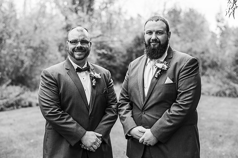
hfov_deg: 34.5
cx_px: 119
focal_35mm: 58
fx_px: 383
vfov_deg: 23.4
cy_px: 79
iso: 500
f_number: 2.8
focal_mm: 58
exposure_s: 1/1000
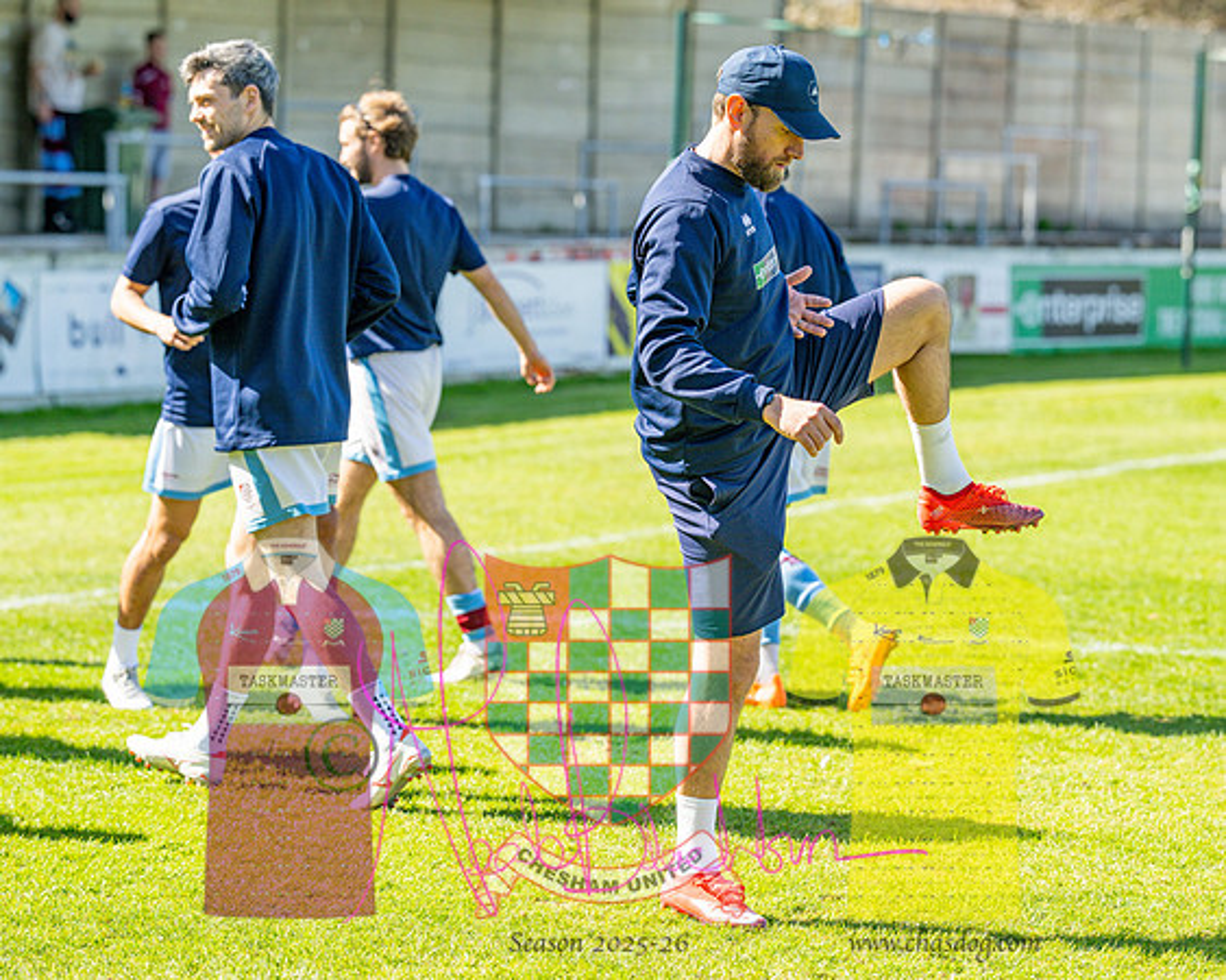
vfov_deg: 10.1
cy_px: 490
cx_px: 678
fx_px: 5517
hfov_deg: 12.7
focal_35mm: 152
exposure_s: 1/1250
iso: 200
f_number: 4
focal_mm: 135
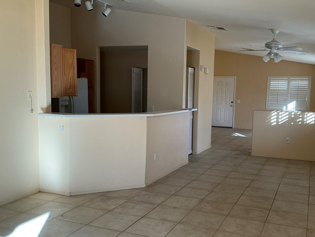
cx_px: 185
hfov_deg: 51.1
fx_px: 328
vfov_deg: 39.6
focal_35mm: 36
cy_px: 129
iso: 40
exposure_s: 1/60
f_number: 1.8
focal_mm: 3
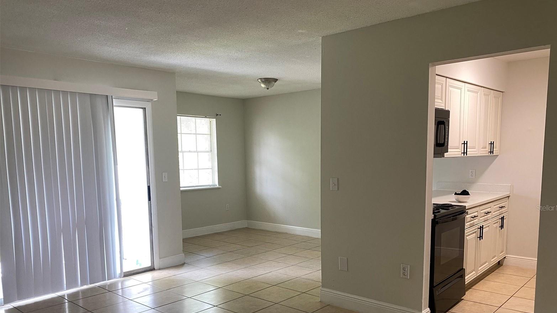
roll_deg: +0.8
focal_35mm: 29
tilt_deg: -8.5
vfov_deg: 39.7
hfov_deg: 66.1
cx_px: 285
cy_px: 208
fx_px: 428
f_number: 1.8
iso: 100
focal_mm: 4.25
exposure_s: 1/60
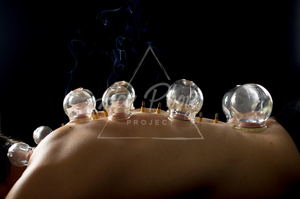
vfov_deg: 25.9
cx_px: 144
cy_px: 95
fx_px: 432
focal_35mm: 52
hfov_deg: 38.3
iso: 800
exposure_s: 1/200
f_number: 3.2
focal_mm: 50
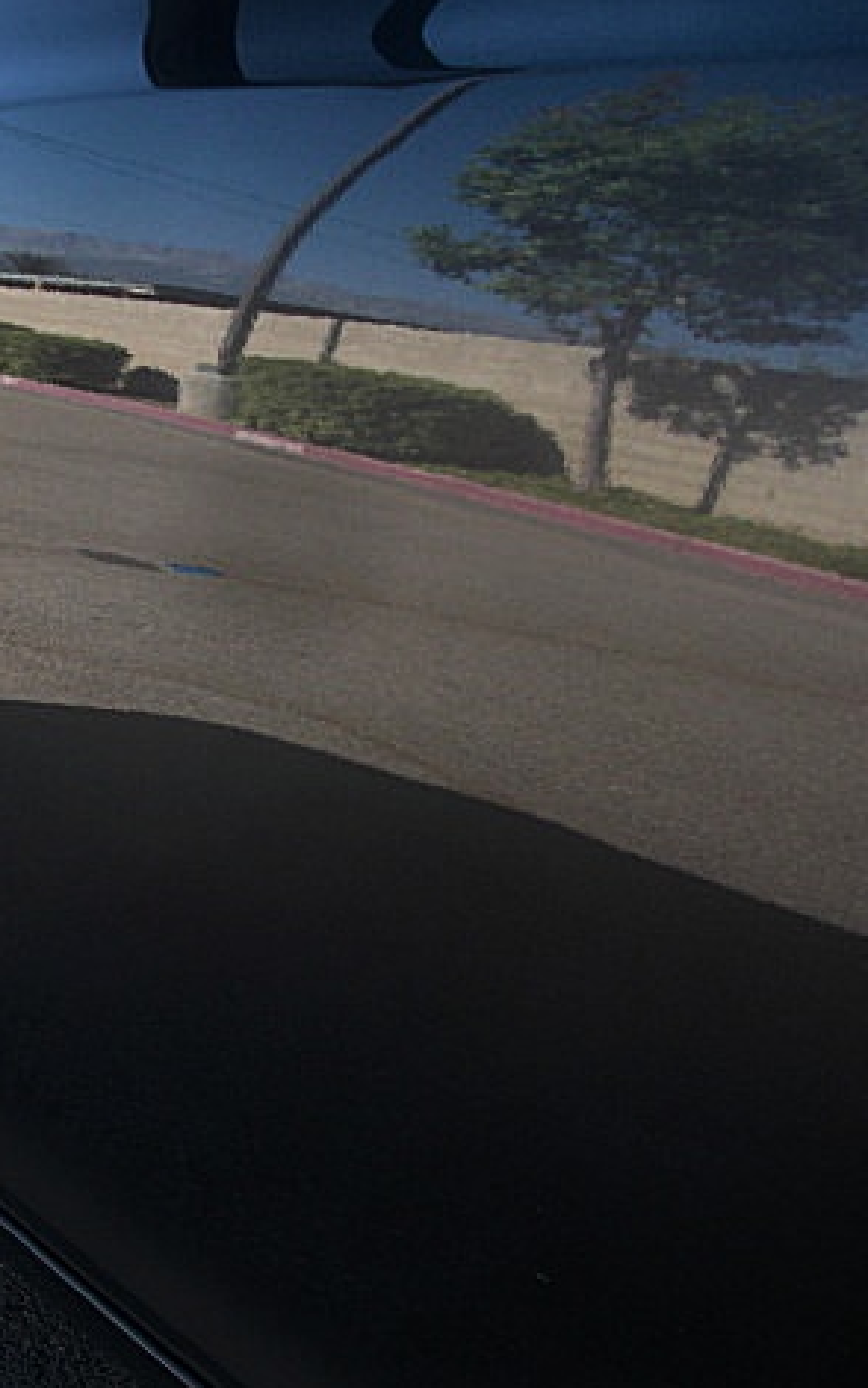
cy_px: 697
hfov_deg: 24.3
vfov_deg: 38.9
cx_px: 112
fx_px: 1967
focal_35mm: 52
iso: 50
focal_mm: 6.3
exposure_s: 1/125
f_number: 2.8
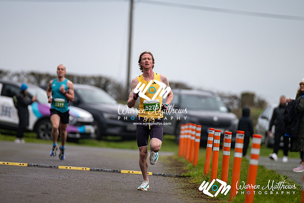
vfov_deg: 3.1
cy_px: 102
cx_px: 152
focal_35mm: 450
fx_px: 3798
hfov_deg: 4.6
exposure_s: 1/1600
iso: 220
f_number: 2.8
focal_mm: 300
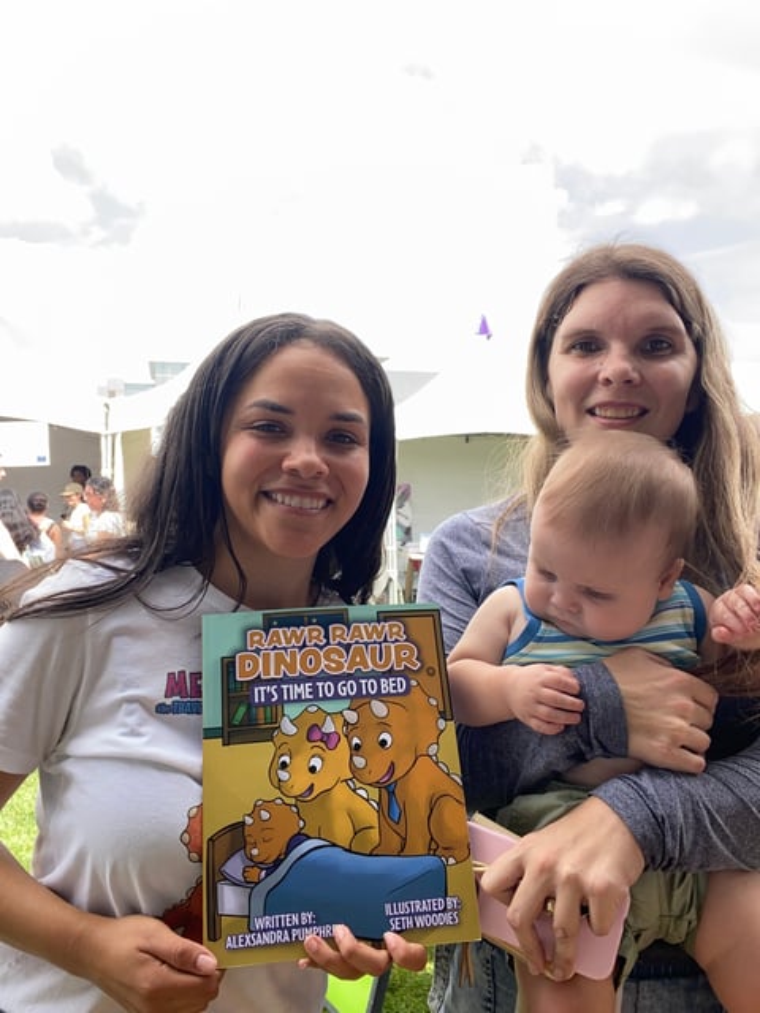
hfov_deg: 46.8
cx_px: 380
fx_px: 878
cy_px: 506
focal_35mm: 30
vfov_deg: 60.0
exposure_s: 1/139
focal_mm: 2.71
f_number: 2.2
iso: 25
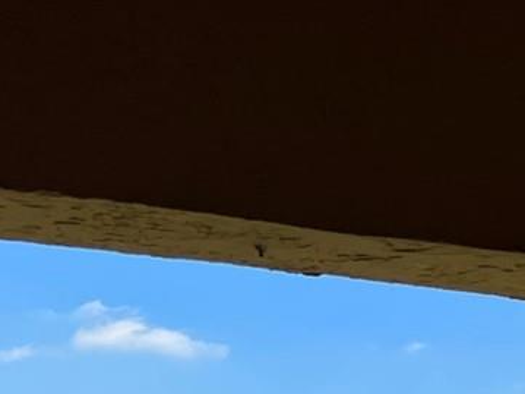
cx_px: 958
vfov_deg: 11.8
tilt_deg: -0.5
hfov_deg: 14.7
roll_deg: +1.0
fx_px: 1759
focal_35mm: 116
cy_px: 702
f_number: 1.5
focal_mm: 5.7
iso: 50
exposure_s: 1/3968
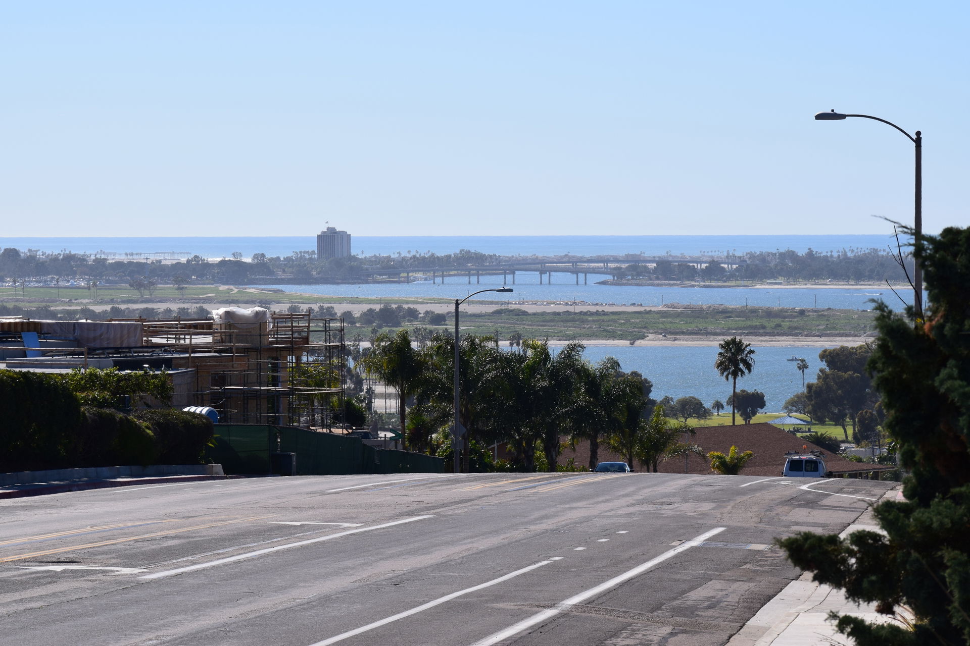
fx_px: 3839
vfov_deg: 9.6
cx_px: 485
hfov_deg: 14.4
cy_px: 323
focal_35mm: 142
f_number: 11
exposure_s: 1/500
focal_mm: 95
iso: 280
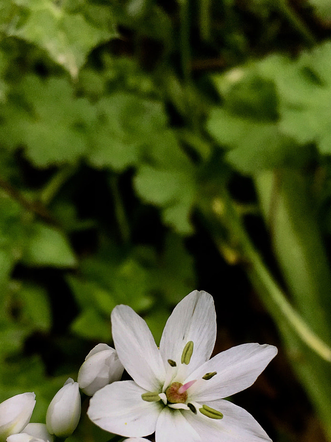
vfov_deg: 36.9
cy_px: 351
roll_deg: -0.1
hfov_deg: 29.1
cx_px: 153
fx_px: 637
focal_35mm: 50
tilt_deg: -35.0
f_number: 2.2
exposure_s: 1/291
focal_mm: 4.15
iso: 25
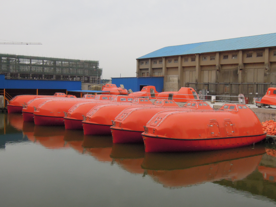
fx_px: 319
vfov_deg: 36.0
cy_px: 104
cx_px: 138
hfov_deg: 46.8
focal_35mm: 40
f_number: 6.6
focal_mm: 7.2
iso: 800
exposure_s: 1/500
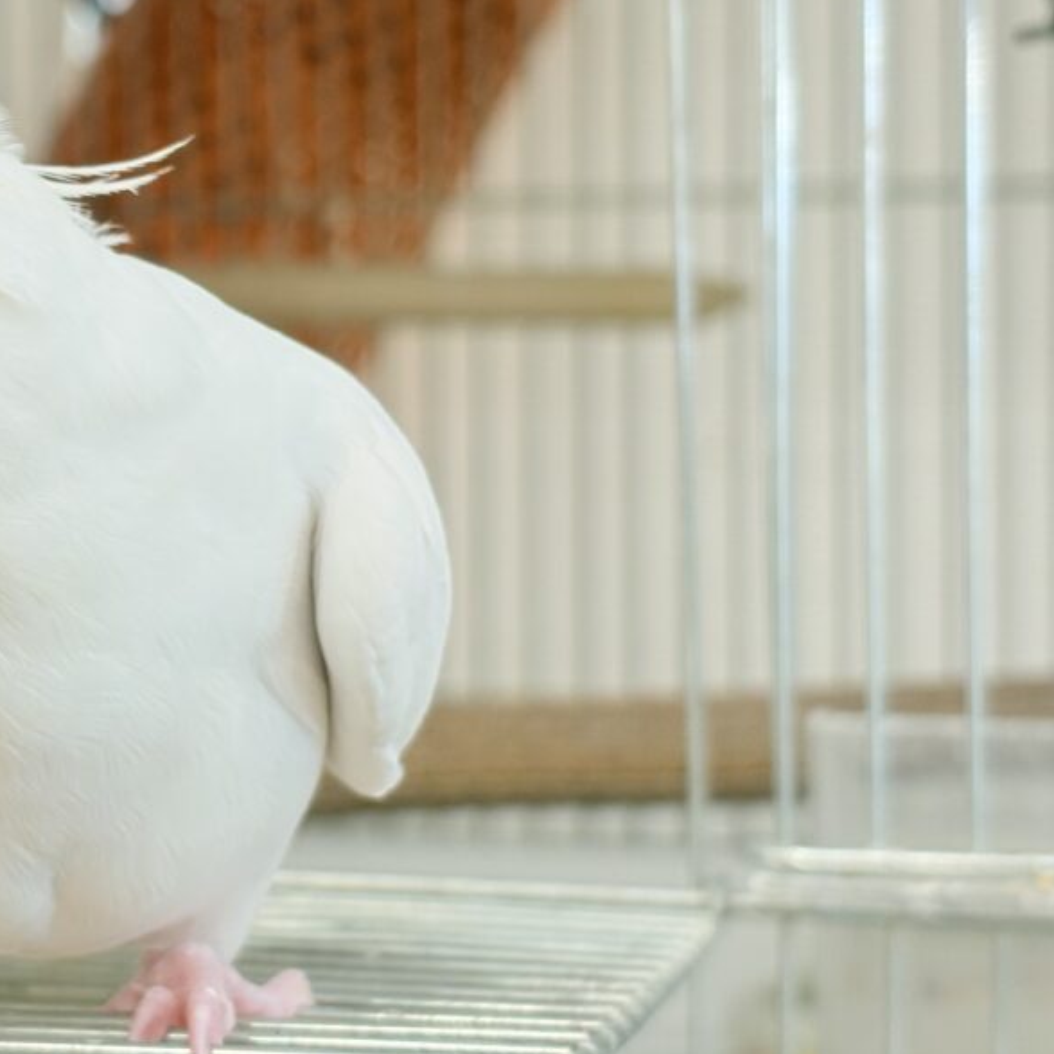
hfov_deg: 18.3
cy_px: 420
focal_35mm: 94
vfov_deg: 18.5
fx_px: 3238
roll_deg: -0.4
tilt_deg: +2.1
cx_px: 153
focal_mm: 5.96
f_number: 1.6
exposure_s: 1/50
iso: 50
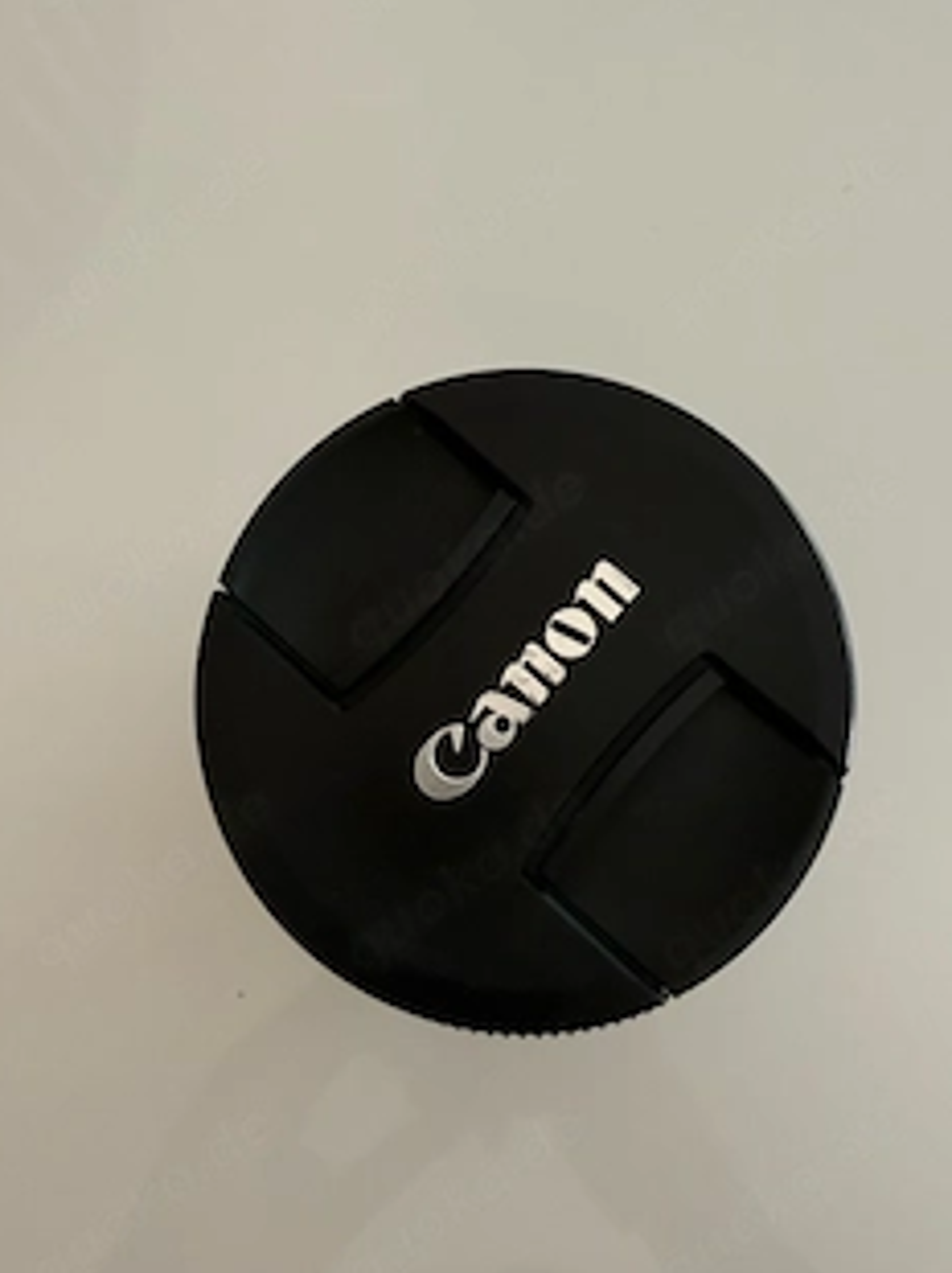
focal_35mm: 31
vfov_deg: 58.4
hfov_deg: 45.2
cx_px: 554
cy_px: 604
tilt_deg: -75.7
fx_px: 1138
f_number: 2.2
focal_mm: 2.22
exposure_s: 1/99
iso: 250
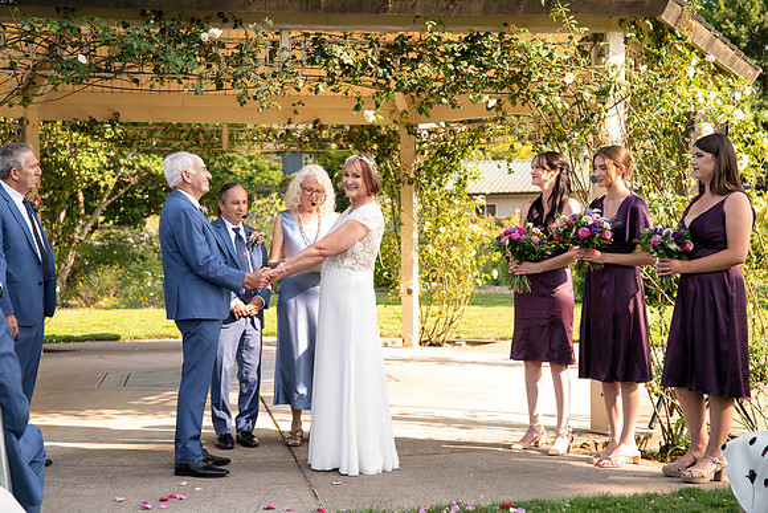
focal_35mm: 70
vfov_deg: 19.5
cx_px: 384
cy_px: 256
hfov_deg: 28.8
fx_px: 1494
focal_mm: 70
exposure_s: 1/400
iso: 640
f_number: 5.6
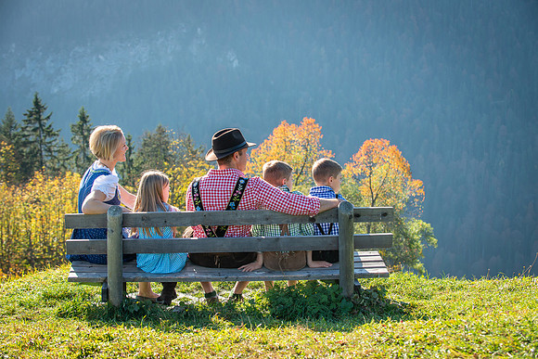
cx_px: 269
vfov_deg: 19.5
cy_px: 180
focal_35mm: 70
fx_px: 1046
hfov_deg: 28.8
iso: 100
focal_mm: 70
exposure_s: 1/250
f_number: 6.3
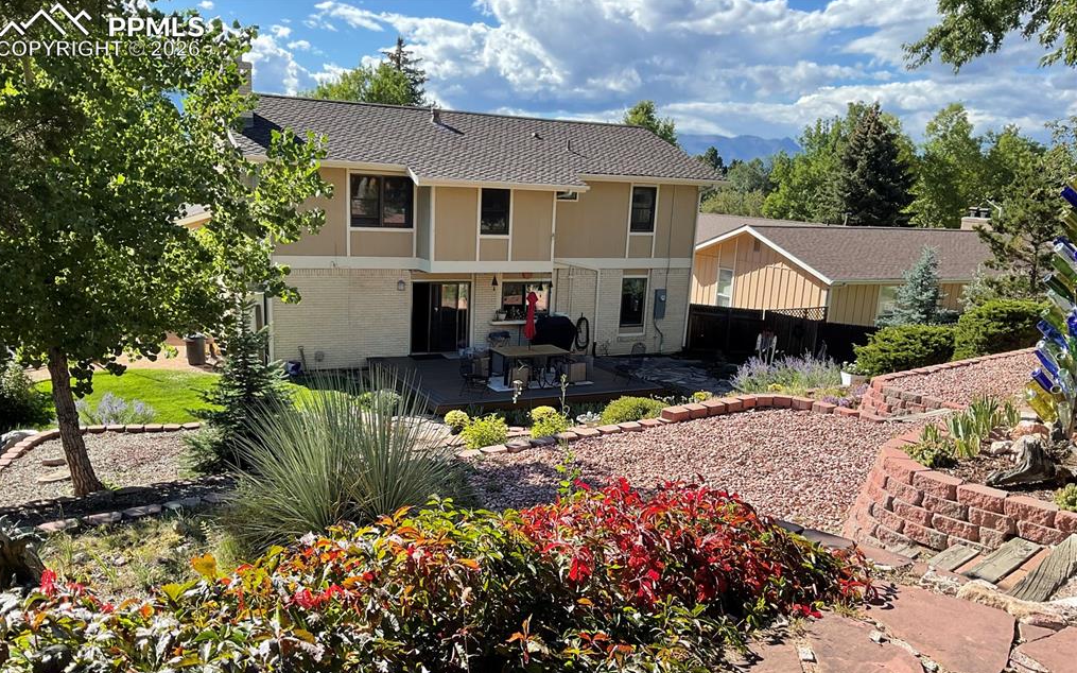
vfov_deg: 40.4
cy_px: 405
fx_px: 910
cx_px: 535
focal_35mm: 31
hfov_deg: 61.2
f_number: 1.8
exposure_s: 1/728
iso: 16
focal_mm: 3
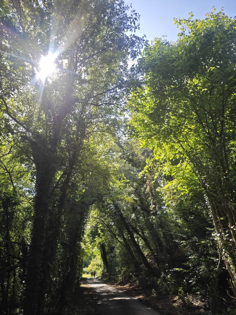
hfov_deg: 58.9
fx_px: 209
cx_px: 118
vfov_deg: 73.9
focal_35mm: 23
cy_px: 158
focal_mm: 7.79
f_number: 1.9
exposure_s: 1/423
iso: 50
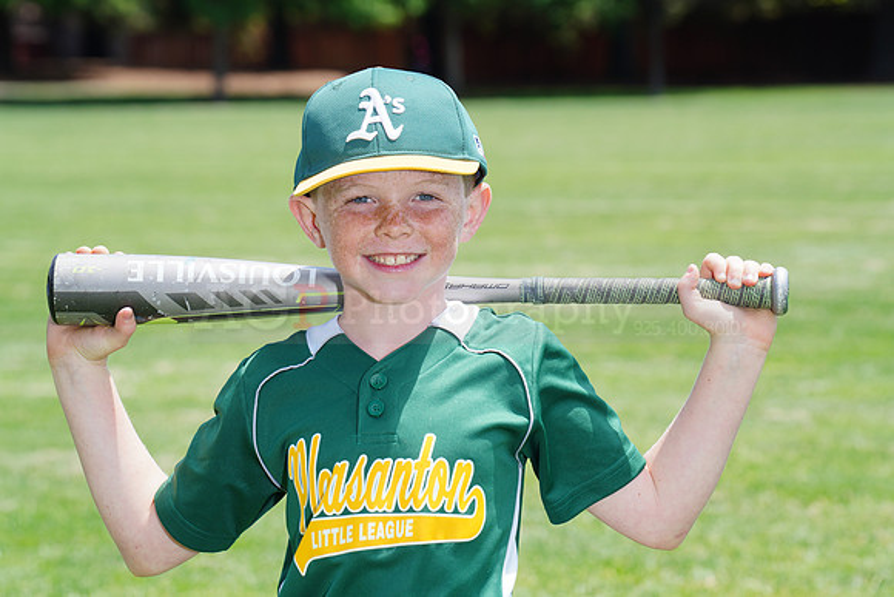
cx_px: 447
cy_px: 298
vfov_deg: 7.5
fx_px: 4570
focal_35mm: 184
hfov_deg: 11.2
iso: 200
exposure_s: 1/200
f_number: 10
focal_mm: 184
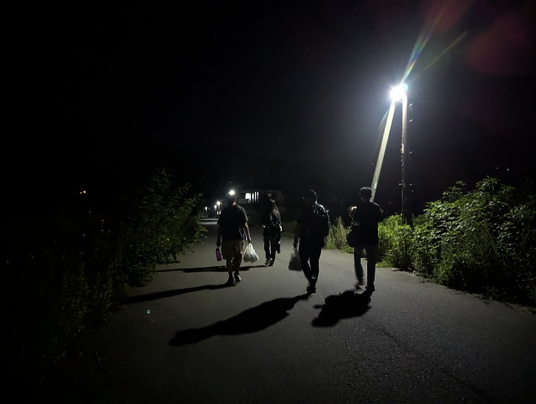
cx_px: 268
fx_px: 372
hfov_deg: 71.5
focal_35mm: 24
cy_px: 202
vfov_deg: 56.9
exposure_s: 1/16.7
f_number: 1.85
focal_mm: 6.81
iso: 4503
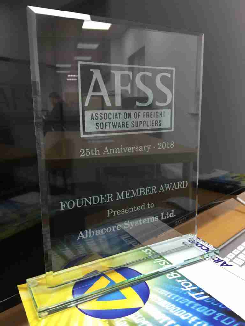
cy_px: 163
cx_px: 122
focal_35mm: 29
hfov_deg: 48.2
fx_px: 274
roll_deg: -0.8
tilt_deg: -11.6
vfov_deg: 61.7
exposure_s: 1/33
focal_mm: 4.15
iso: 50
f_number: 2.2
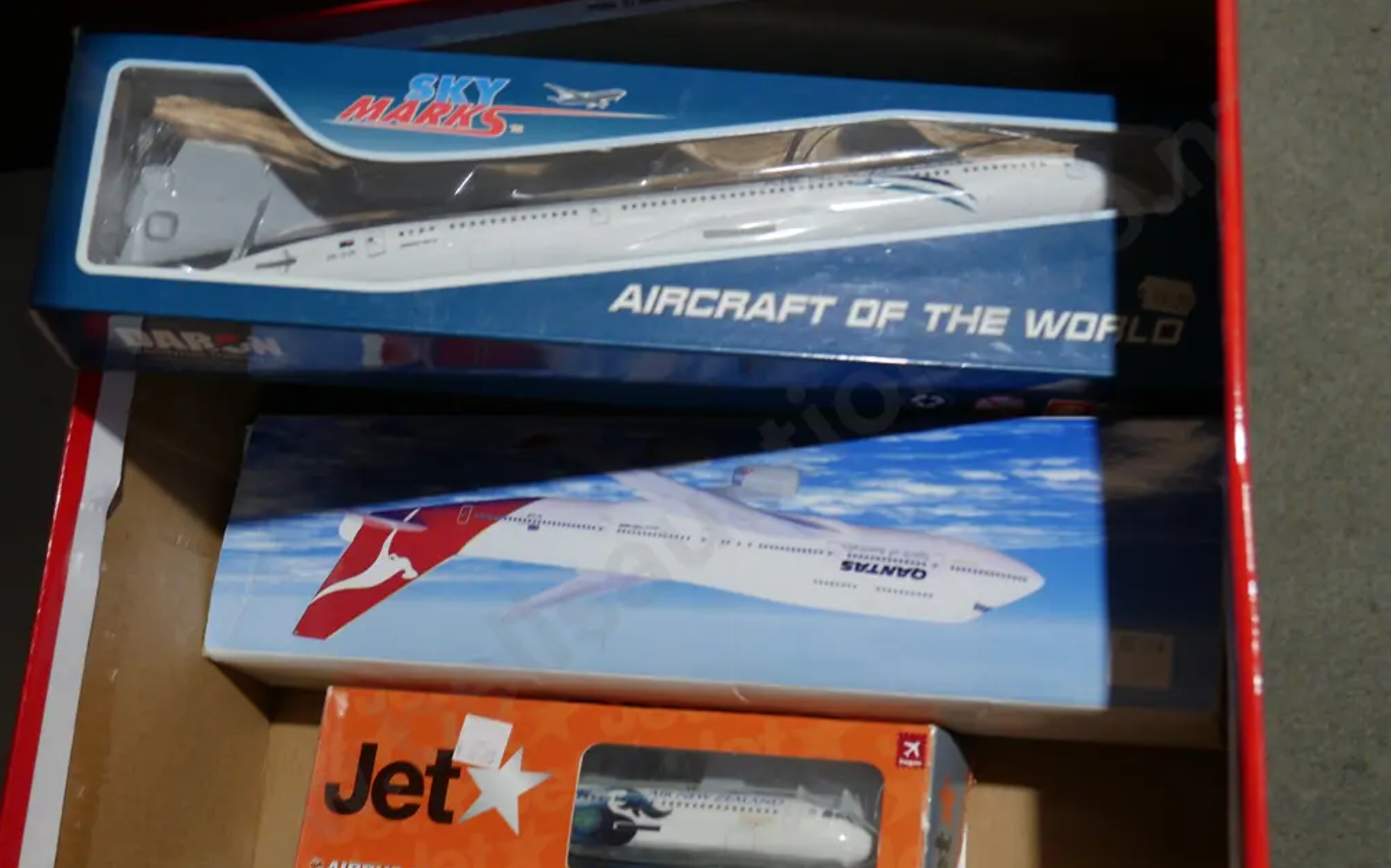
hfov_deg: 46.2
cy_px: 523
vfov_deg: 29.8
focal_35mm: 43
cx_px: 702
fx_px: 1630
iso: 250
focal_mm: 20
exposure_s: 1/60
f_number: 4.4
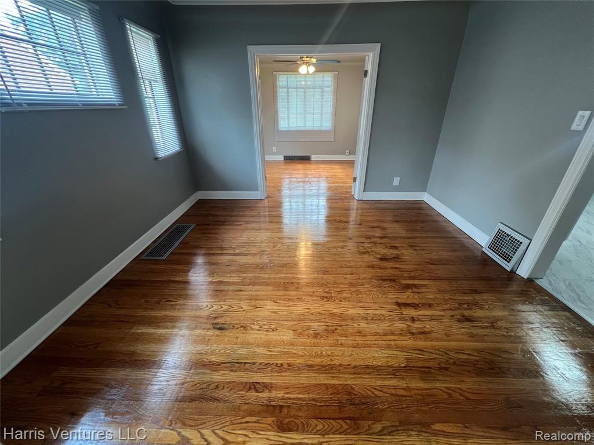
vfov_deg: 89.9
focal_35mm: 13
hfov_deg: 106.2
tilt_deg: -26.5
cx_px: 297
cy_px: 222
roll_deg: +0.9
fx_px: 223
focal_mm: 1.57
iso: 160
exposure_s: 1/60
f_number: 1.8
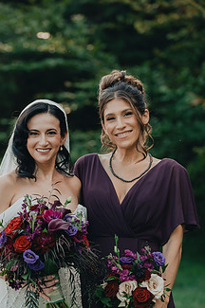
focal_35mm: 208
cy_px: 194
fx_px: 1780
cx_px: 68
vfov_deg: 9.9
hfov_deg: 6.6
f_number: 4
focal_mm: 150
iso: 800
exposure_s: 1/800
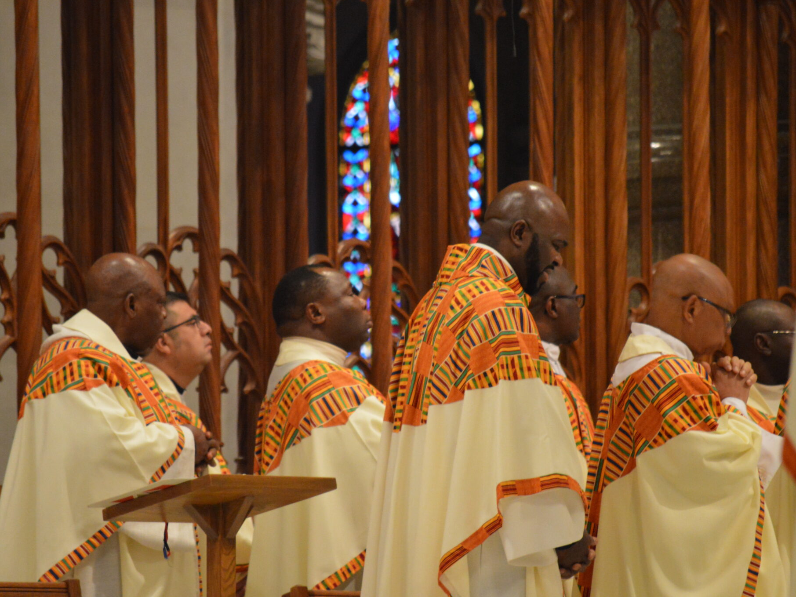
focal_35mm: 326
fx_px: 7496
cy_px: 298
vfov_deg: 4.6
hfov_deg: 6.1
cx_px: 407
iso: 3200
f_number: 5.6
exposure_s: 1/25
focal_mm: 200
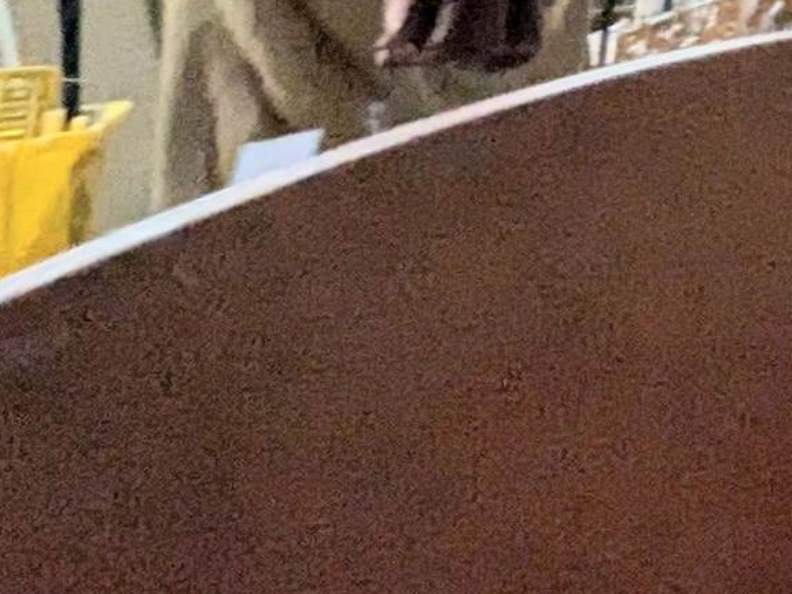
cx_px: 2014
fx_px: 1579
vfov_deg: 15.1
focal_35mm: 69
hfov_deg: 14.2
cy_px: -738
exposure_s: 1/23.8
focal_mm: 1.95
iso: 348
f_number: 2.2
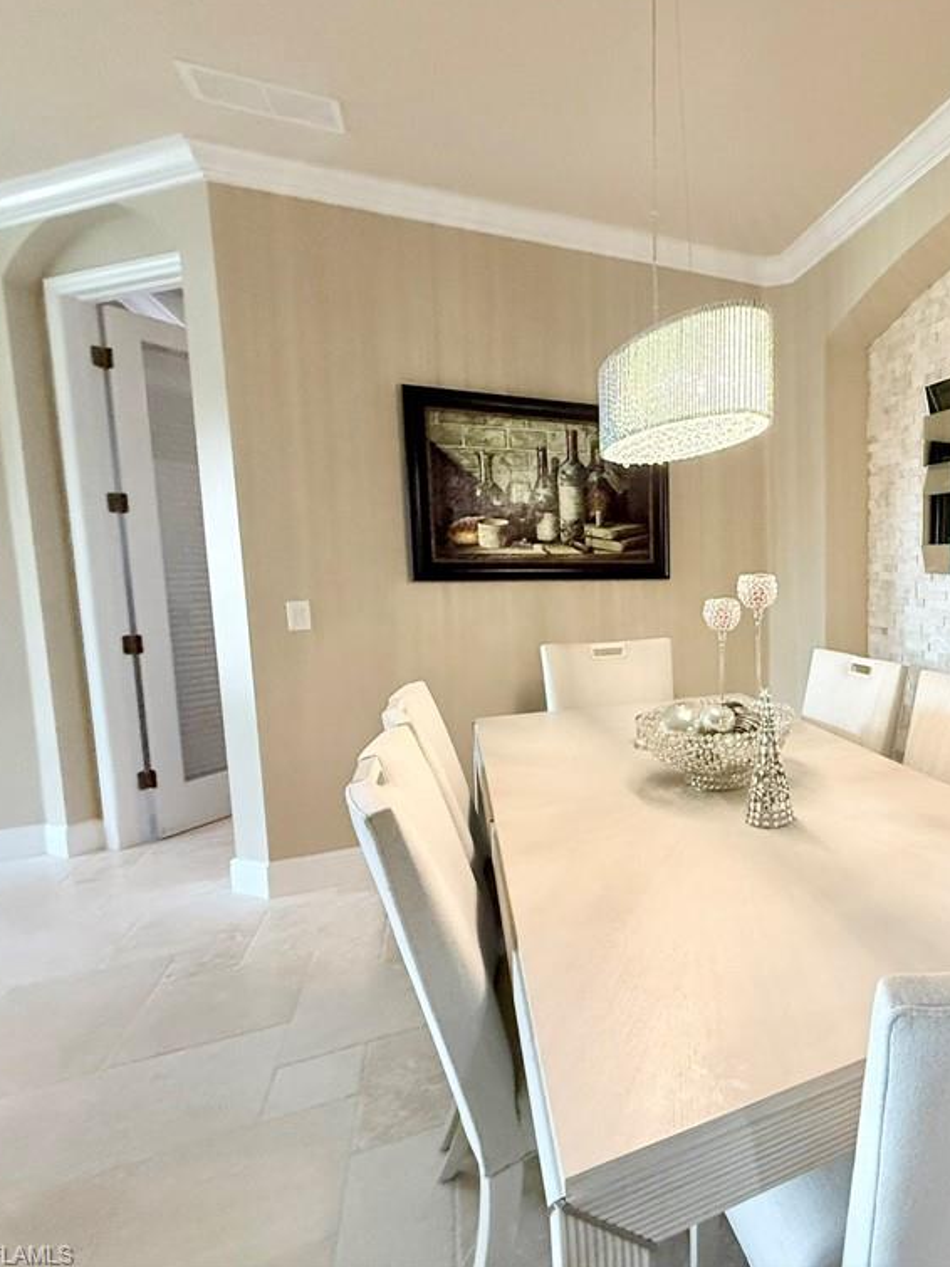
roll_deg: +0.0
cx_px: 807
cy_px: 626
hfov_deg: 60.9
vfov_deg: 84.7
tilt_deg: -4.4
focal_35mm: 19
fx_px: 695
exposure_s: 1/120
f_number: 2.2
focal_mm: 2.22
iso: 500
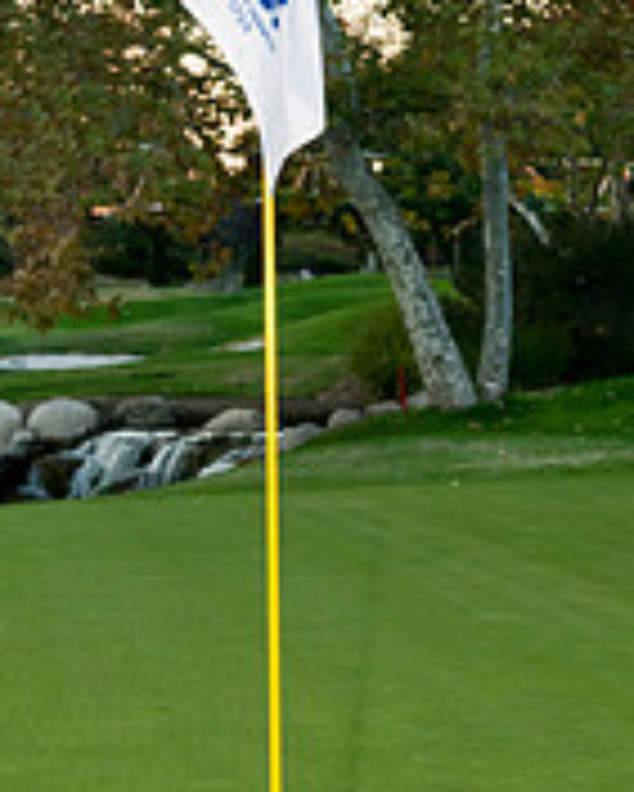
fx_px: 3375
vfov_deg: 13.4
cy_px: 513
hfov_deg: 10.7
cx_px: 416
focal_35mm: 144
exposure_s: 1/200
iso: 500
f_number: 7.1
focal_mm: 40
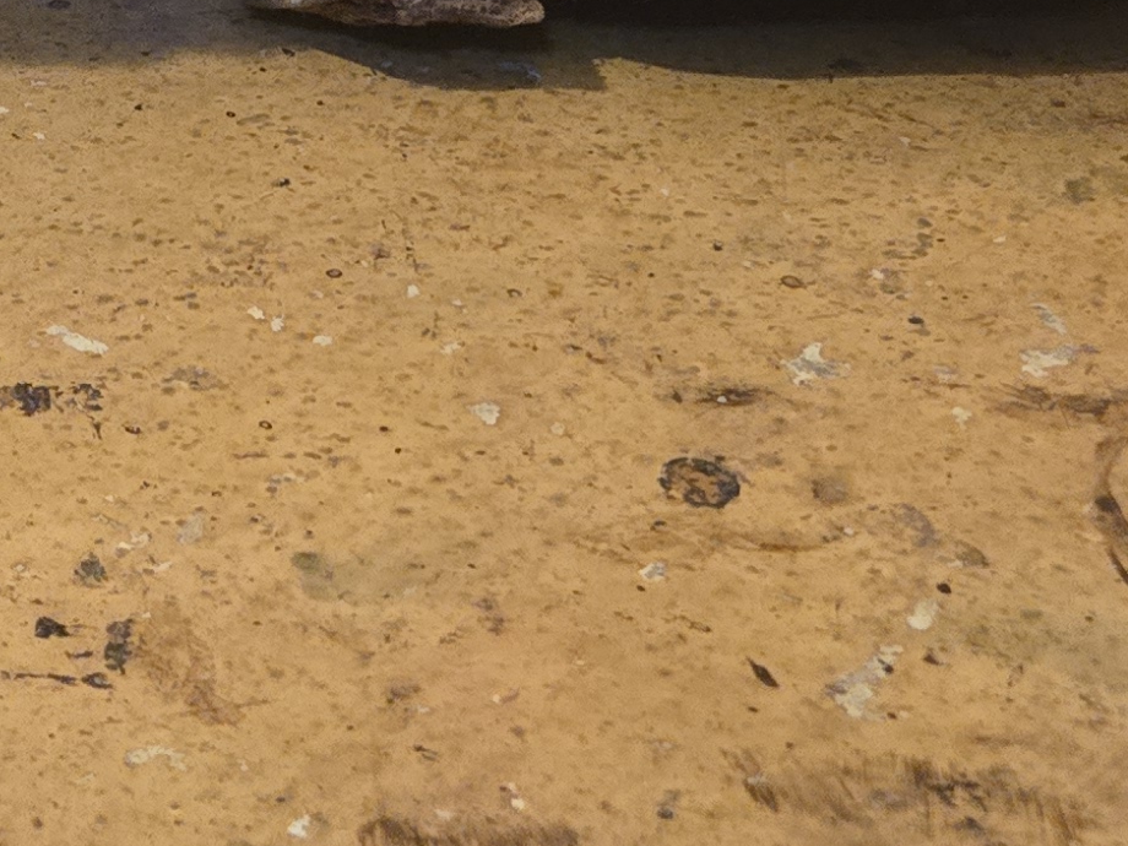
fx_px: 3259
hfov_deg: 19.3
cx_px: 147
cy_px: -357
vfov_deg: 14.0
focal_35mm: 100
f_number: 1.8
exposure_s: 1/100
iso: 1600
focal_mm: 5.4
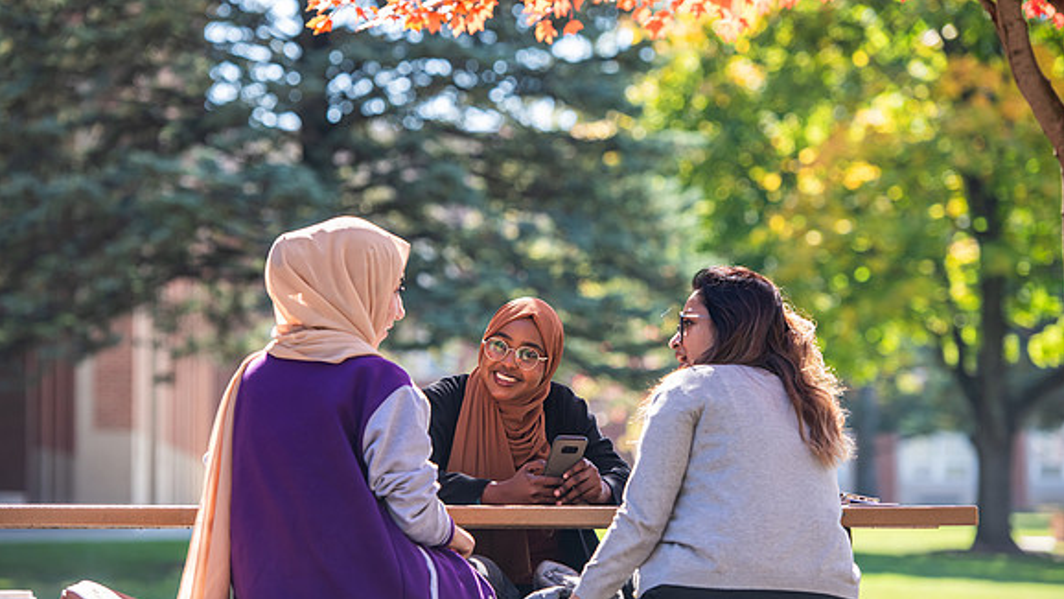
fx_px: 4006
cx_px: 532
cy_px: 311
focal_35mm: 142
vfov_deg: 8.5
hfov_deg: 15.1
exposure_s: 1/320
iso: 160
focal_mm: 135
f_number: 4
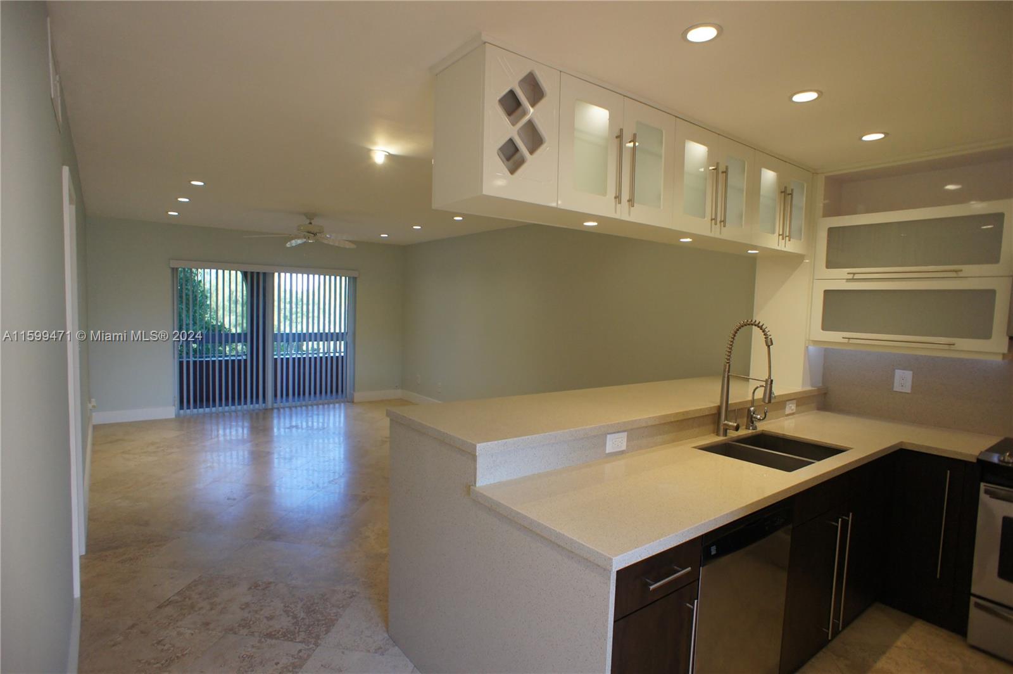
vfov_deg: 53.1
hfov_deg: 73.8
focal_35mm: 24
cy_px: 337
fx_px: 675
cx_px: 506
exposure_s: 1/160
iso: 640
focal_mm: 16
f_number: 4
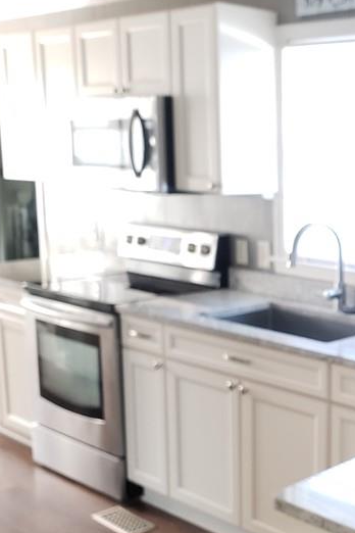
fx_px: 784
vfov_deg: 37.4
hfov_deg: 23.9
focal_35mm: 53
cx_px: 392
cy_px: 313
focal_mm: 4.3
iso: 250
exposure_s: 1/30
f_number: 2.4
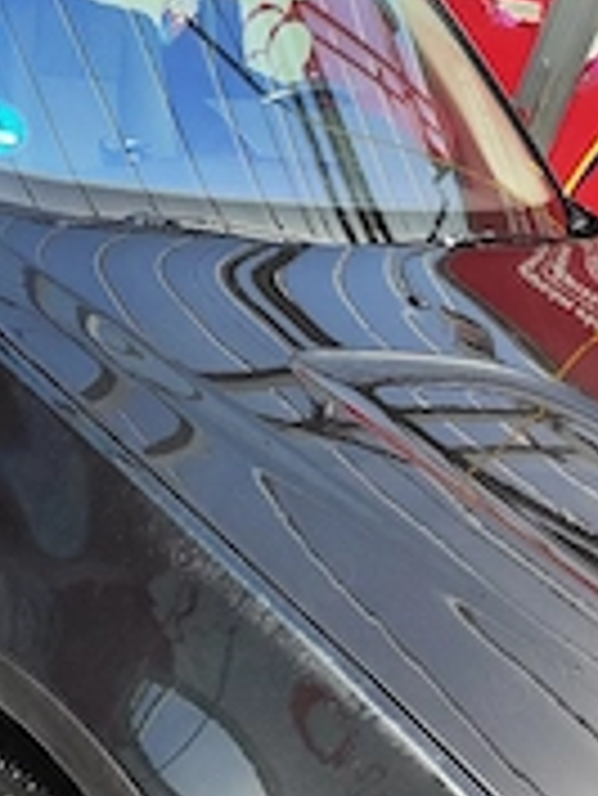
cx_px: -45
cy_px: 360
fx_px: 1196
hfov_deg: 26.1
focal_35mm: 52
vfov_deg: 36.8
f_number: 1.88
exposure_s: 1/370
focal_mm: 5.59
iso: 50
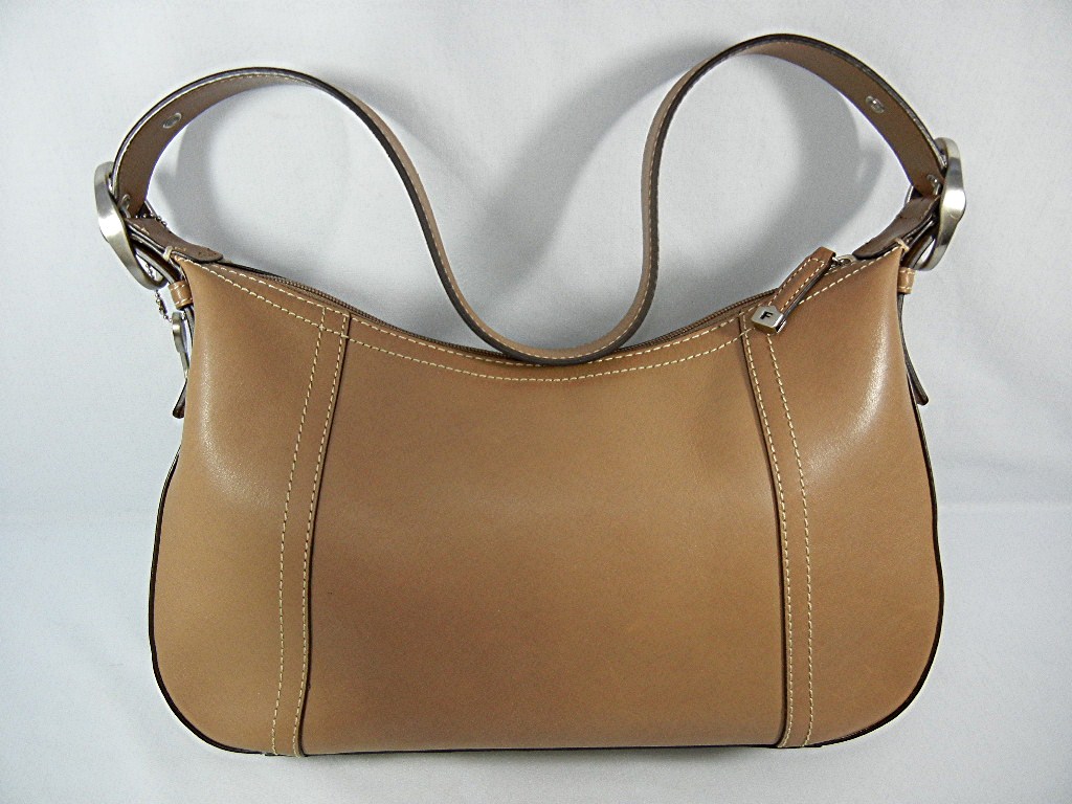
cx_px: 536
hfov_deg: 60.0
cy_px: 402
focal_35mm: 30
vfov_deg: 46.8
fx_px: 929
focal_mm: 5.4
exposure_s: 1/30
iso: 200
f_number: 3.5
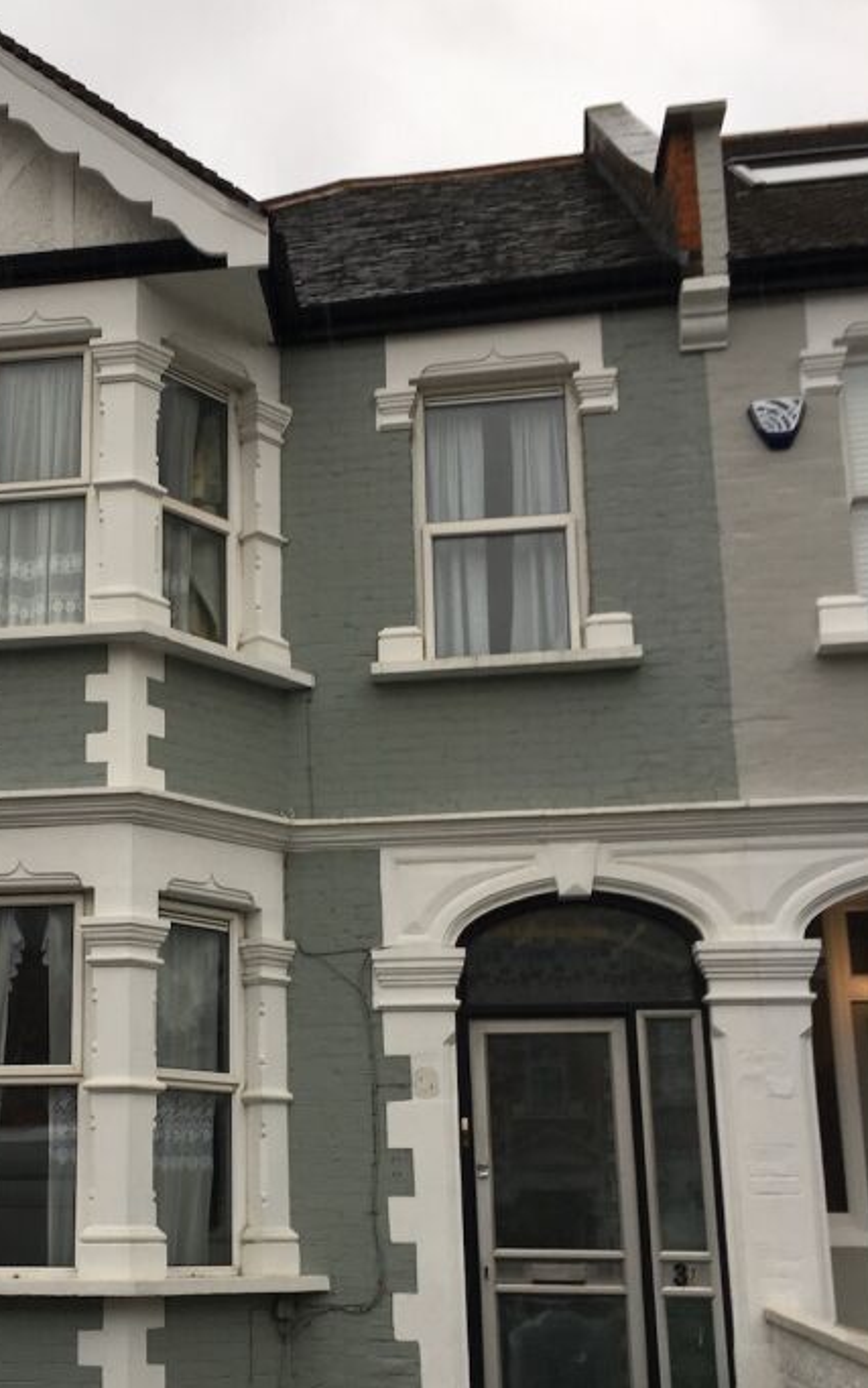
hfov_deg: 28.5
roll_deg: +0.1
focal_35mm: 44
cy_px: 824
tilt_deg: +16.3
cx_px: 145
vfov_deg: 45.1
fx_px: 1665
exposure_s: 1/101
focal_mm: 4.15
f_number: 2.2
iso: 25
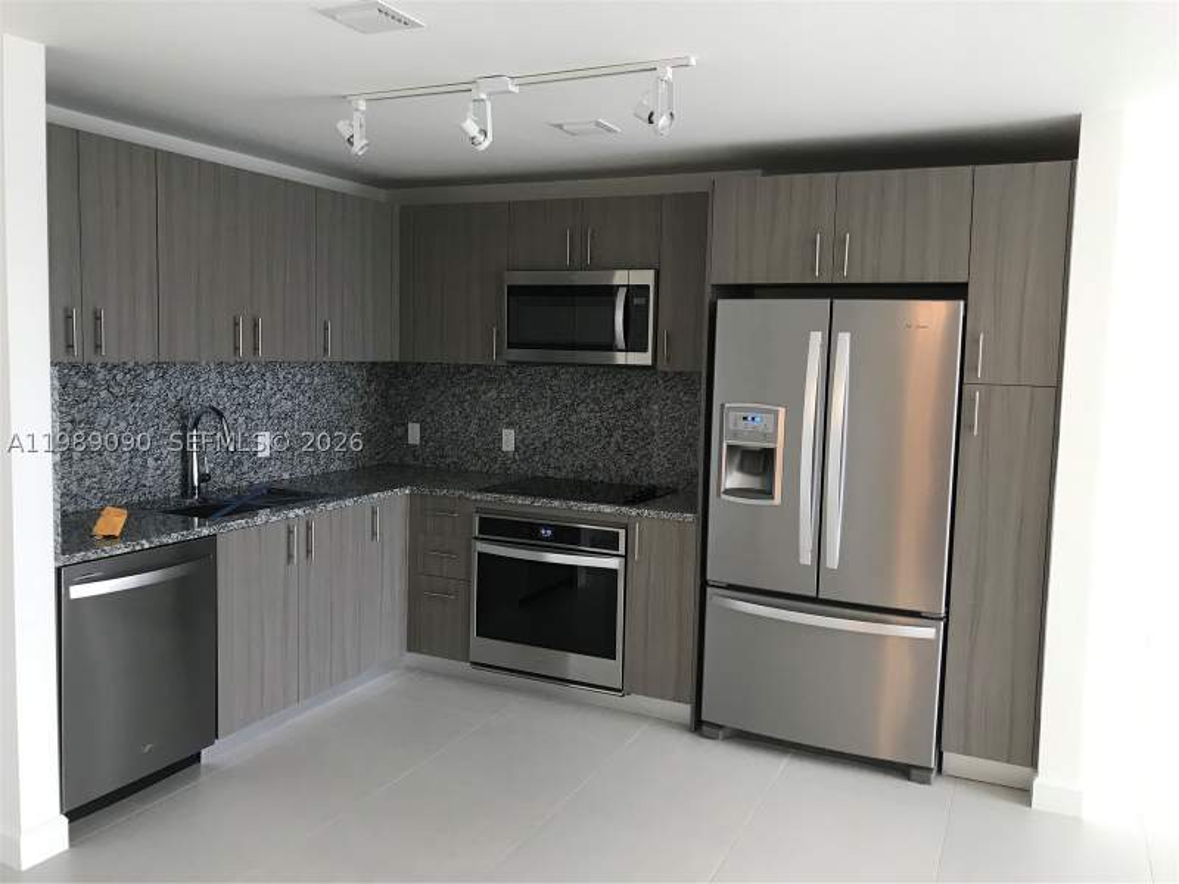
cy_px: 442
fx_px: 954
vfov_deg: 49.7
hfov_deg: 63.4
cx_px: 590
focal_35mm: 28
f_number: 1.8
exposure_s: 1/20
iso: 40
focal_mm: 3.99
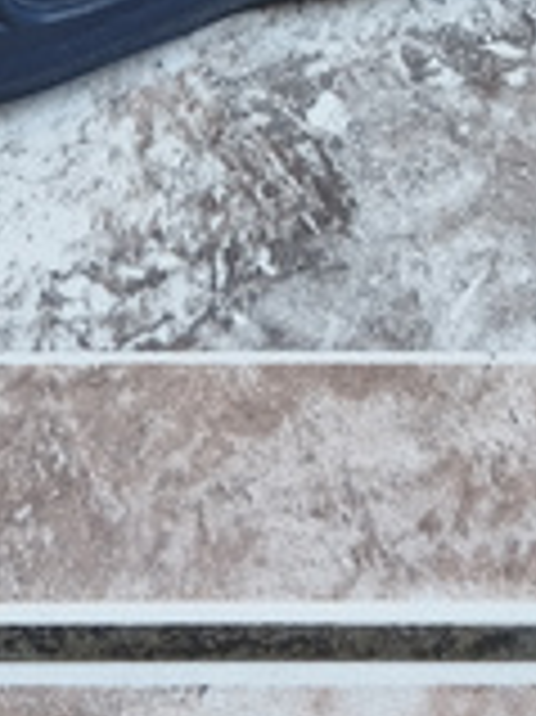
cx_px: 119
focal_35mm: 110
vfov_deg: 17.2
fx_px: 2274
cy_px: -95
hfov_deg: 13.4
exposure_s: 1/50
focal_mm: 6.18
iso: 500
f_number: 1.65
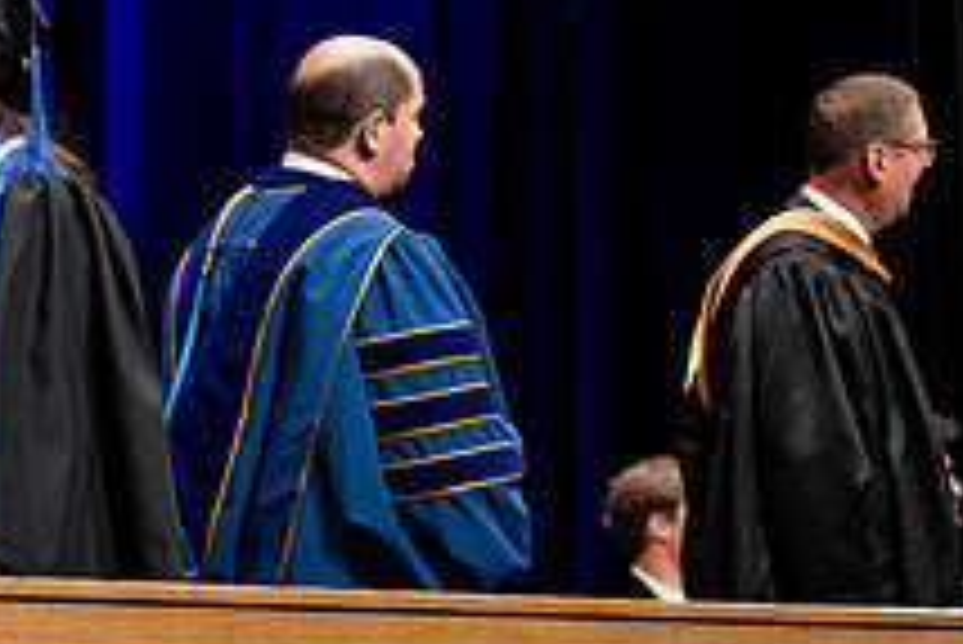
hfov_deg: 10.6
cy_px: 606
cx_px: -333
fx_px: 5086
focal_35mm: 190
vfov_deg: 7.2
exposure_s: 1/250
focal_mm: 70
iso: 500
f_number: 2.8
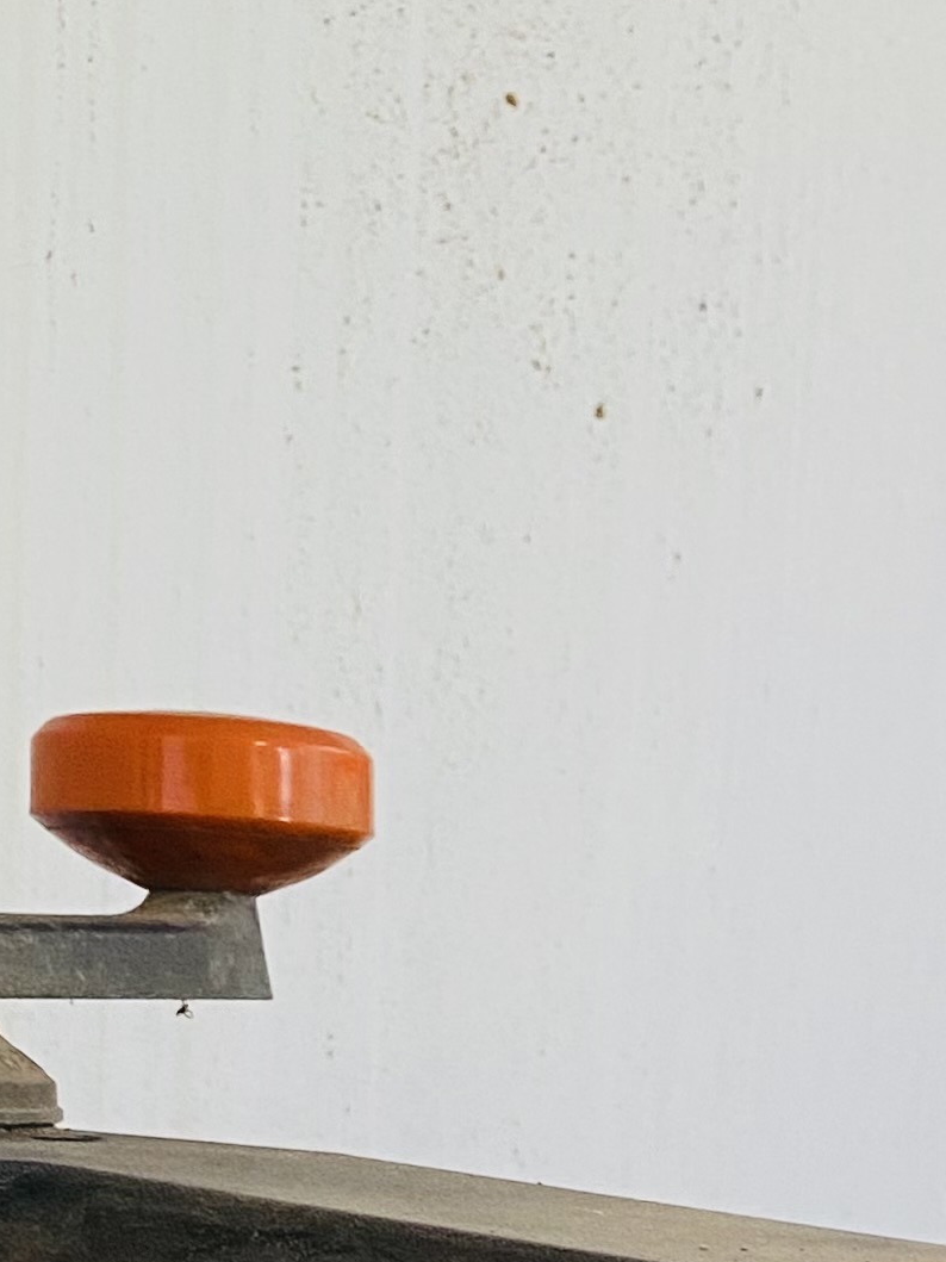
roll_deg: -4.7
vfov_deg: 17.7
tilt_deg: -13.1
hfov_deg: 14.7
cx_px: 975
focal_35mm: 99
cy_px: 1928
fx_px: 3608
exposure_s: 1/63
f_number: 1.8
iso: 125
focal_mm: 4.25
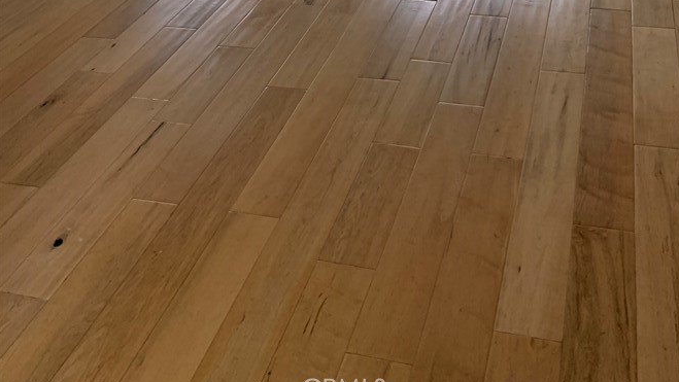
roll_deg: +3.5
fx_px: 792
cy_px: -125
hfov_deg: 46.2
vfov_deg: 23.7
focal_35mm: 44
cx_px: 394
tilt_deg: -18.3
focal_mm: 4.25
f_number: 1.8
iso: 200
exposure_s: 1/60
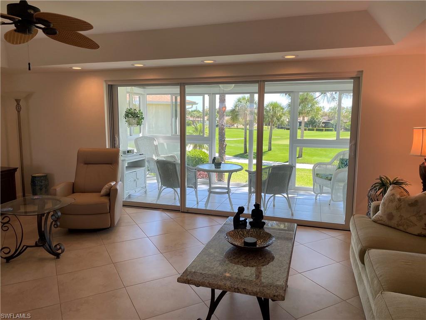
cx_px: 213
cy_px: 160
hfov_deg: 67.3
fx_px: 320
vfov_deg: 53.1
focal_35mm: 26
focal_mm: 4.2
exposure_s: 1/120
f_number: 1.6
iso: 32
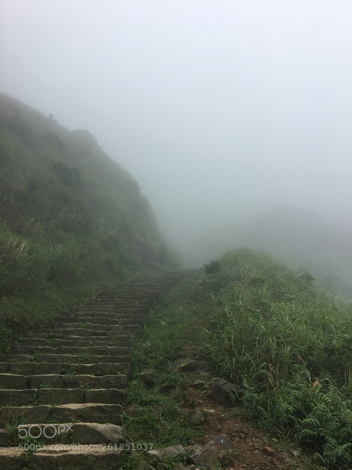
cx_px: 176
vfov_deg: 61.7
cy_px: 235
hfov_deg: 48.2
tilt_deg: +19.5
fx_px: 393
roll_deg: -2.3
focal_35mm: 29
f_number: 2.2
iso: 25
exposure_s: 1/810
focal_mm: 4.15
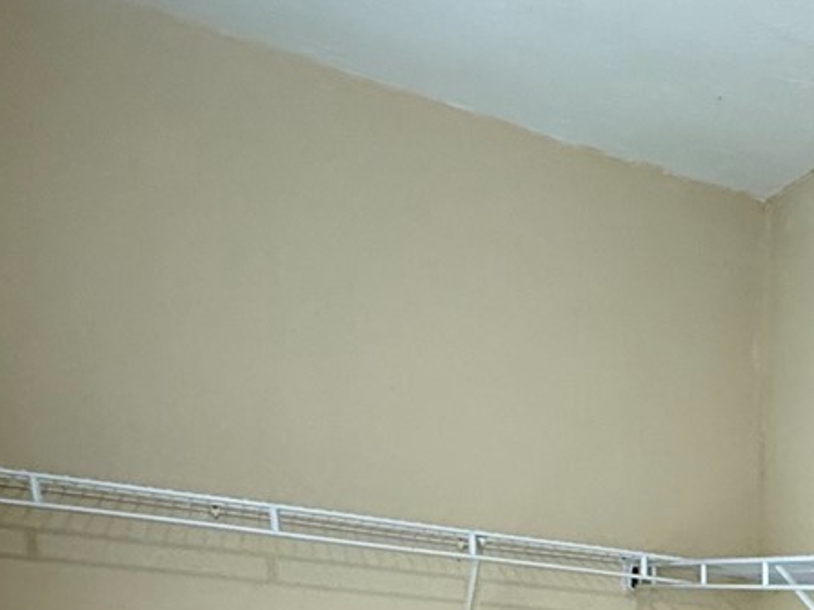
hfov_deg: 30.9
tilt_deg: -18.2
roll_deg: -5.8
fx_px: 1176
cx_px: 1027
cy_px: 1055
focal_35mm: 50
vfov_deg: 21.2
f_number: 2.2
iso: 320
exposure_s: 1/60
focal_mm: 2.22
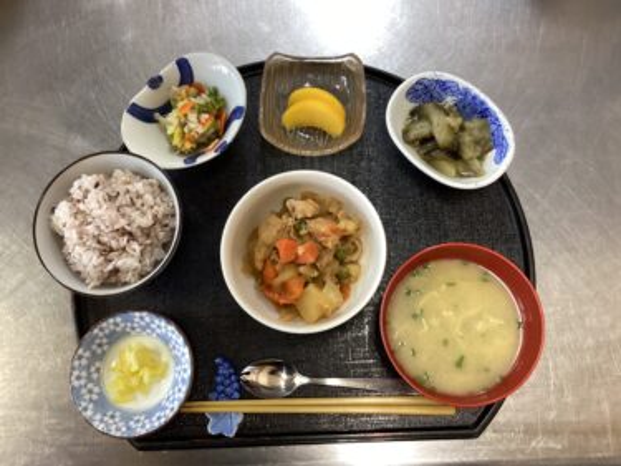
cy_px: 233
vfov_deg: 45.4
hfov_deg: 58.4
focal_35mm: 31
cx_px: 310
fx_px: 556
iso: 200
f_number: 2.4
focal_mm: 3.3
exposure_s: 1/60
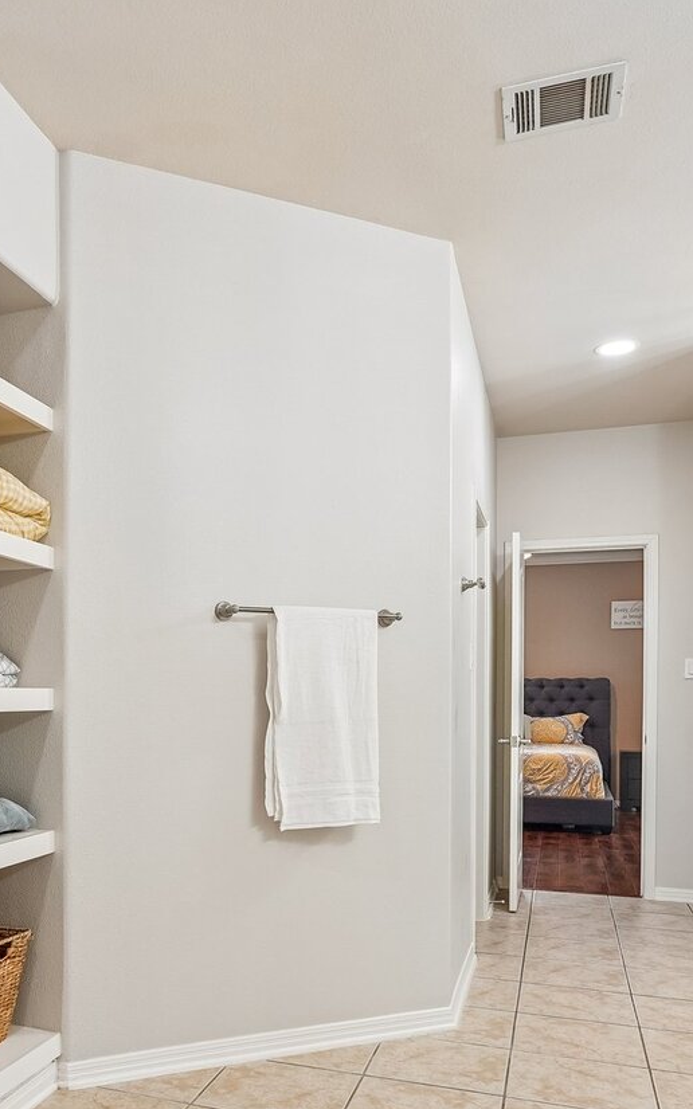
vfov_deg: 57.4
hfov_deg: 37.4
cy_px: 698
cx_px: 172
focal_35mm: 33
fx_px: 998
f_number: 8
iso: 400
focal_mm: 16.5
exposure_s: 1/30
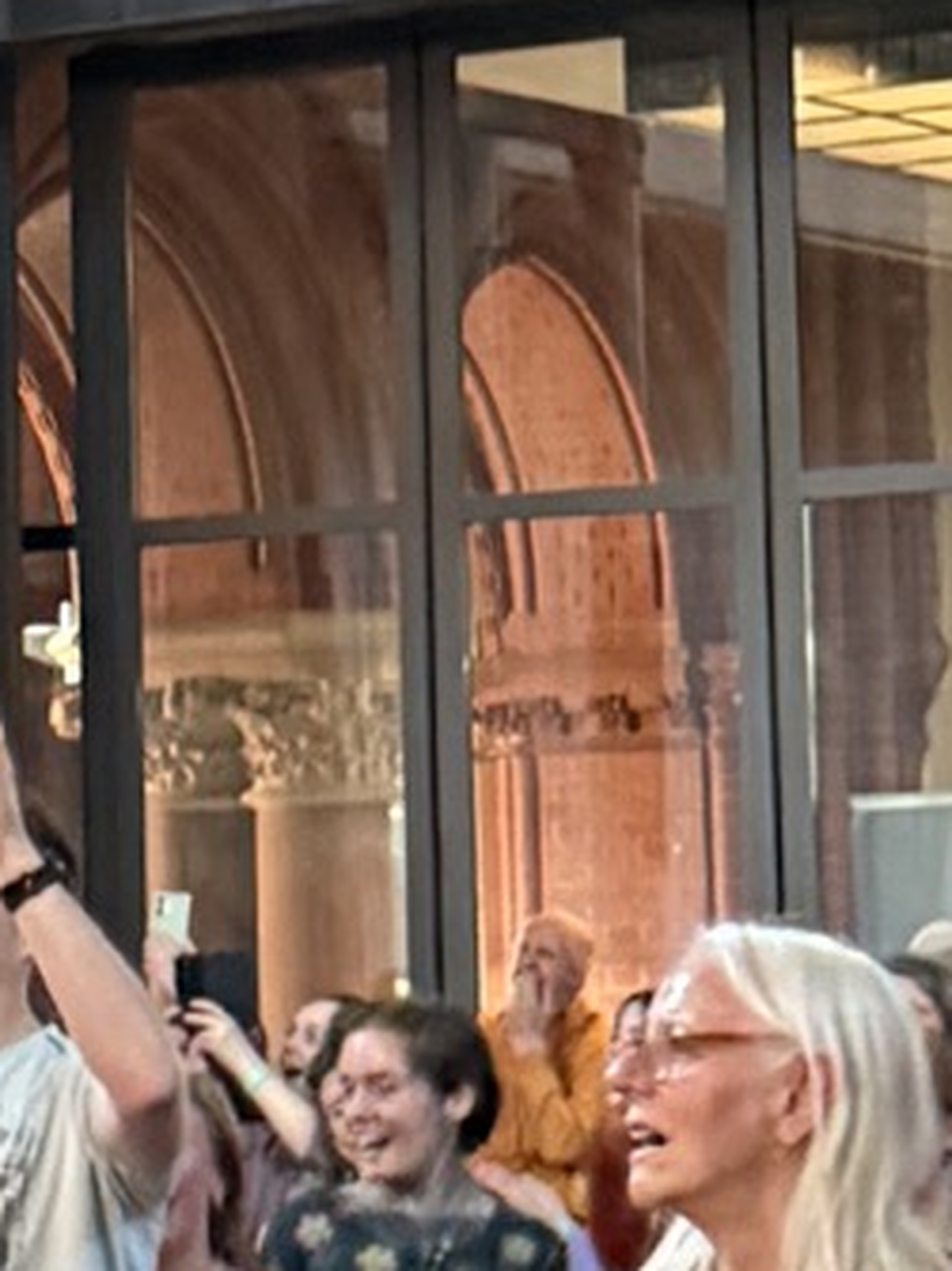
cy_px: 345
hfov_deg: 8.6
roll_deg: +2.0
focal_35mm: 172
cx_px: 95
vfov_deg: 11.5
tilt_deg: +5.1
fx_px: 6311
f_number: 1.78
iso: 800
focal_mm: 6.76
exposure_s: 1/50
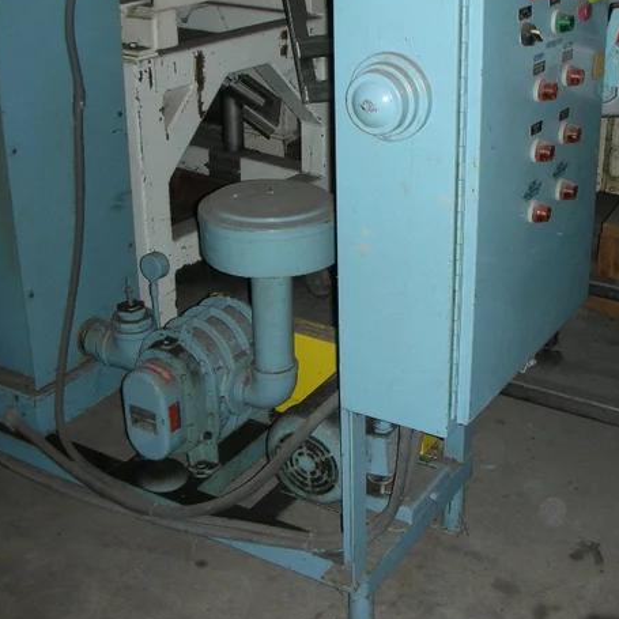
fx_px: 1032
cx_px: 327
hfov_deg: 33.4
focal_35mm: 51
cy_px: 256
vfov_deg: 33.3
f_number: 3
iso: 100
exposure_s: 1/60.1
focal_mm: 5.8
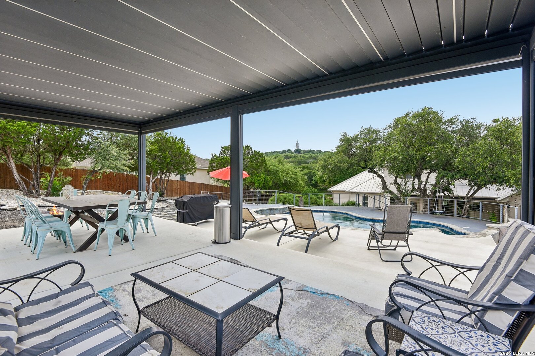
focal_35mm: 16
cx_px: 268
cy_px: 178
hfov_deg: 96.7
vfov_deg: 73.7
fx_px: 238
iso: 400
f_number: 8
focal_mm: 16
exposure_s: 1/400
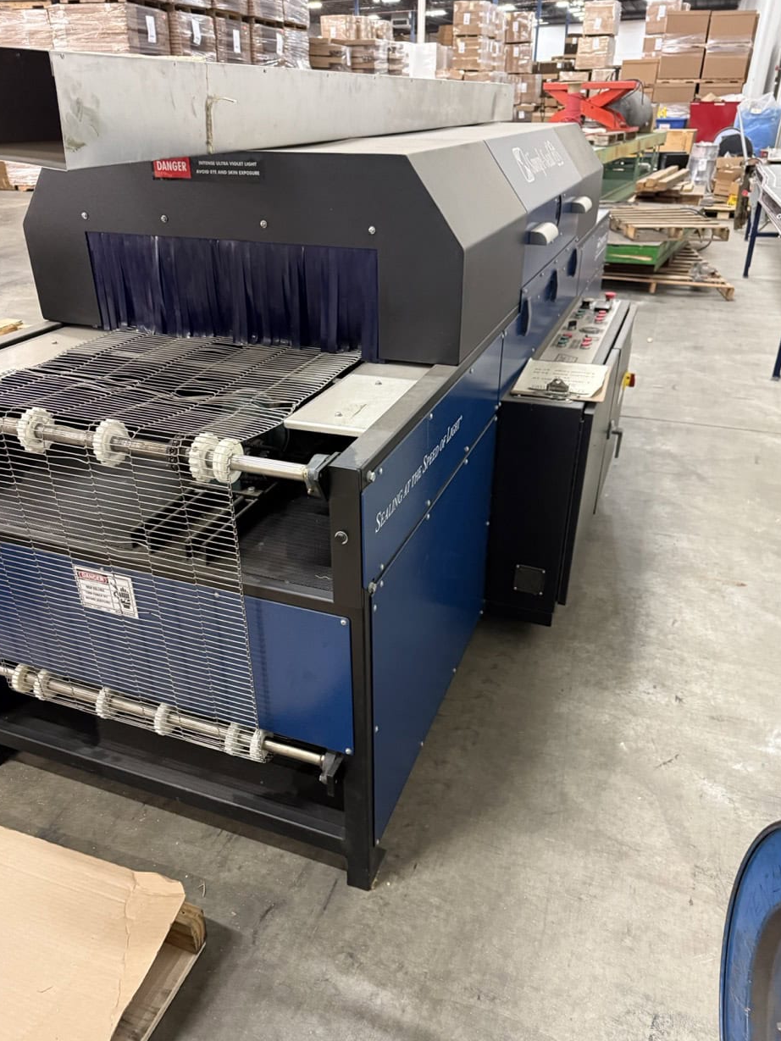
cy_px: 540
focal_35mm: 25
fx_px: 752
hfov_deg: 54.9
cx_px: 382
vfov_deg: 69.4
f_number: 1.8
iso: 640
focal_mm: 6.8
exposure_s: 1/60
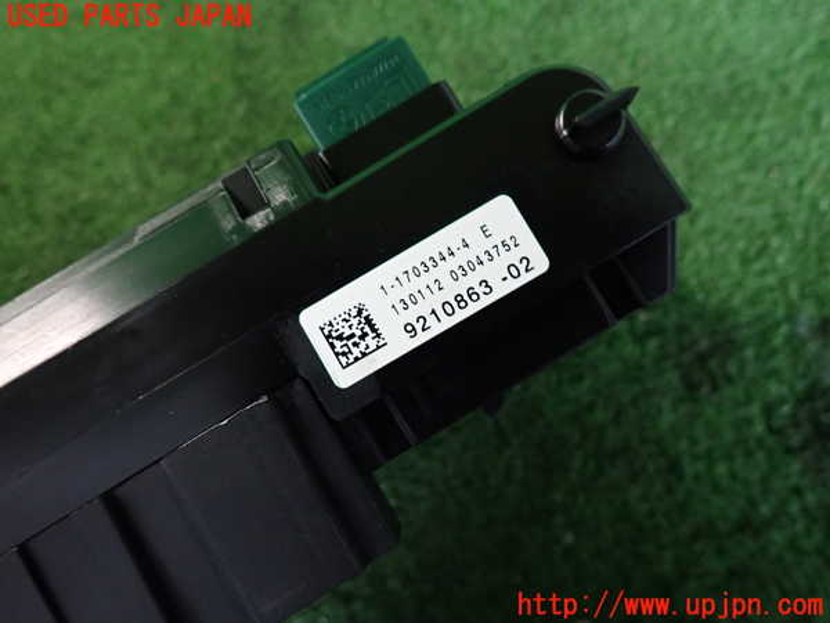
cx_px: 415
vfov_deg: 54.9
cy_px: 312
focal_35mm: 25
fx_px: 599
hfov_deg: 69.4
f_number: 2
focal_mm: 4.5
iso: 400
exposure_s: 1/30
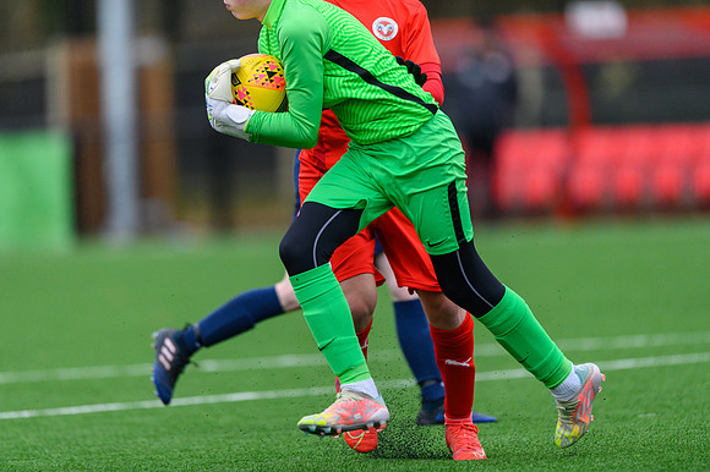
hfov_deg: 5.2
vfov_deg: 3.4
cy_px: 236
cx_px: 355
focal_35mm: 400
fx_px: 7884
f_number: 2.8
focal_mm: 400
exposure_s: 1/2000
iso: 2500
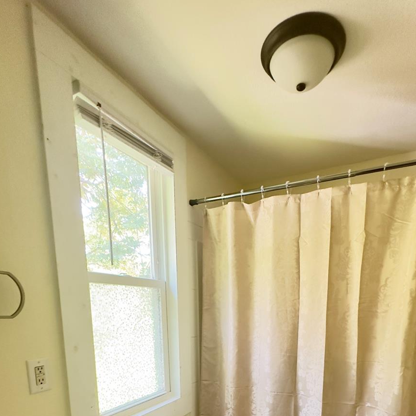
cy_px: 353
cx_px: 234
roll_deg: -0.6
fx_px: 299
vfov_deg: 61.6
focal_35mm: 22
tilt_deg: -8.4
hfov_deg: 69.4
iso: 640
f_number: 2.2
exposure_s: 1/60
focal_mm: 2.22
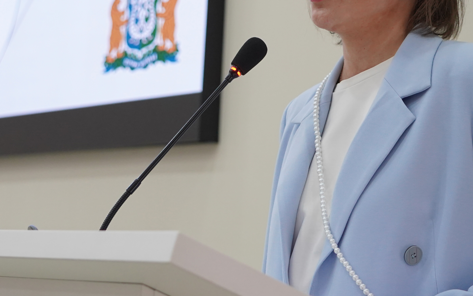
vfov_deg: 7.5
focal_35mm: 174
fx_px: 2243
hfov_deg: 12.0
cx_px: 146
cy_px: 52
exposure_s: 1/160
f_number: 4
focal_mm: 80
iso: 4000
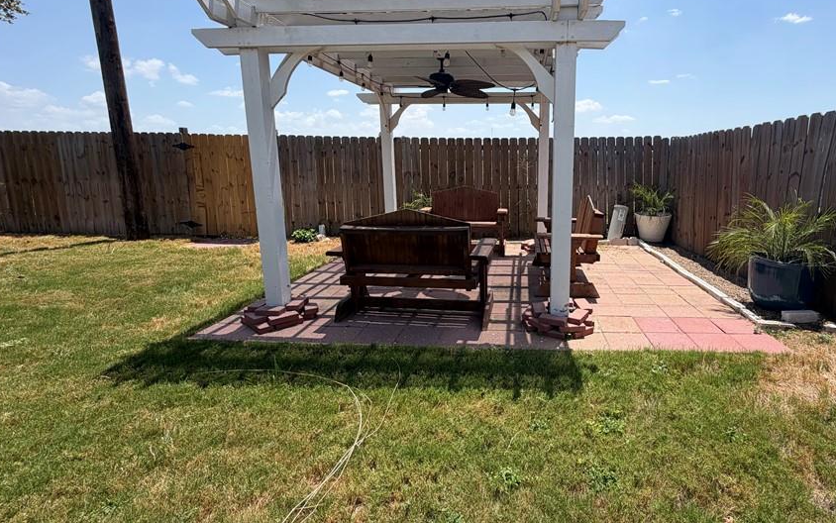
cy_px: 223
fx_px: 410
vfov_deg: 64.7
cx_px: 497
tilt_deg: -7.7
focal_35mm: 18
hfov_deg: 90.0
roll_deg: +0.1
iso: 20
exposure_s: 1/770
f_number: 2.2
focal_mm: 2.22
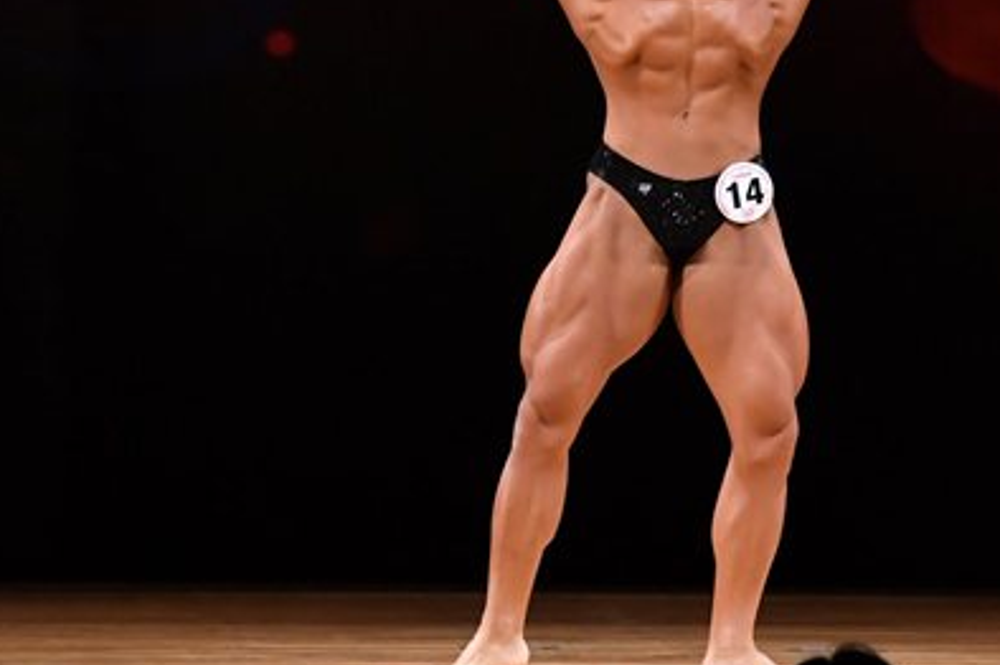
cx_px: 600
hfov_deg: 4.8
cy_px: 178
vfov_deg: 3.2
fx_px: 11851
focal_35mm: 427
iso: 4000
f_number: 5.6
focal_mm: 145
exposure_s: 1/400
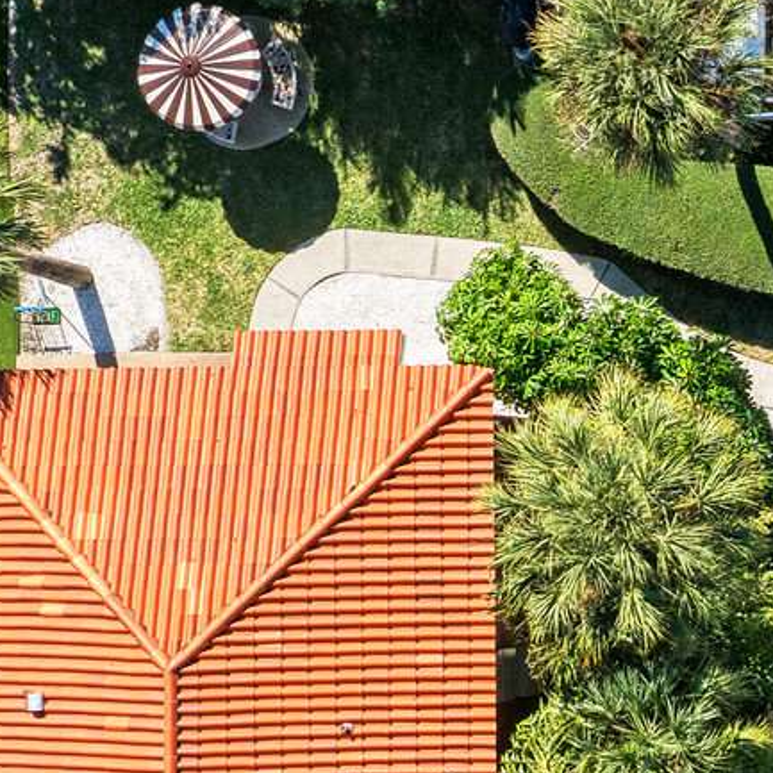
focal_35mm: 121
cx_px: 1294
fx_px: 3057
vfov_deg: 14.4
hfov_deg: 13.3
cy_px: 432
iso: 100
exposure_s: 1/800
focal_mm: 10.3
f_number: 4.5
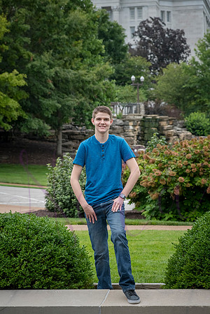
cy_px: 157
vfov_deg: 19.5
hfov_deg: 13.0
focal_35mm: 105
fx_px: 919
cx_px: 105
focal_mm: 105
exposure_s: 1/320
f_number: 9
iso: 640
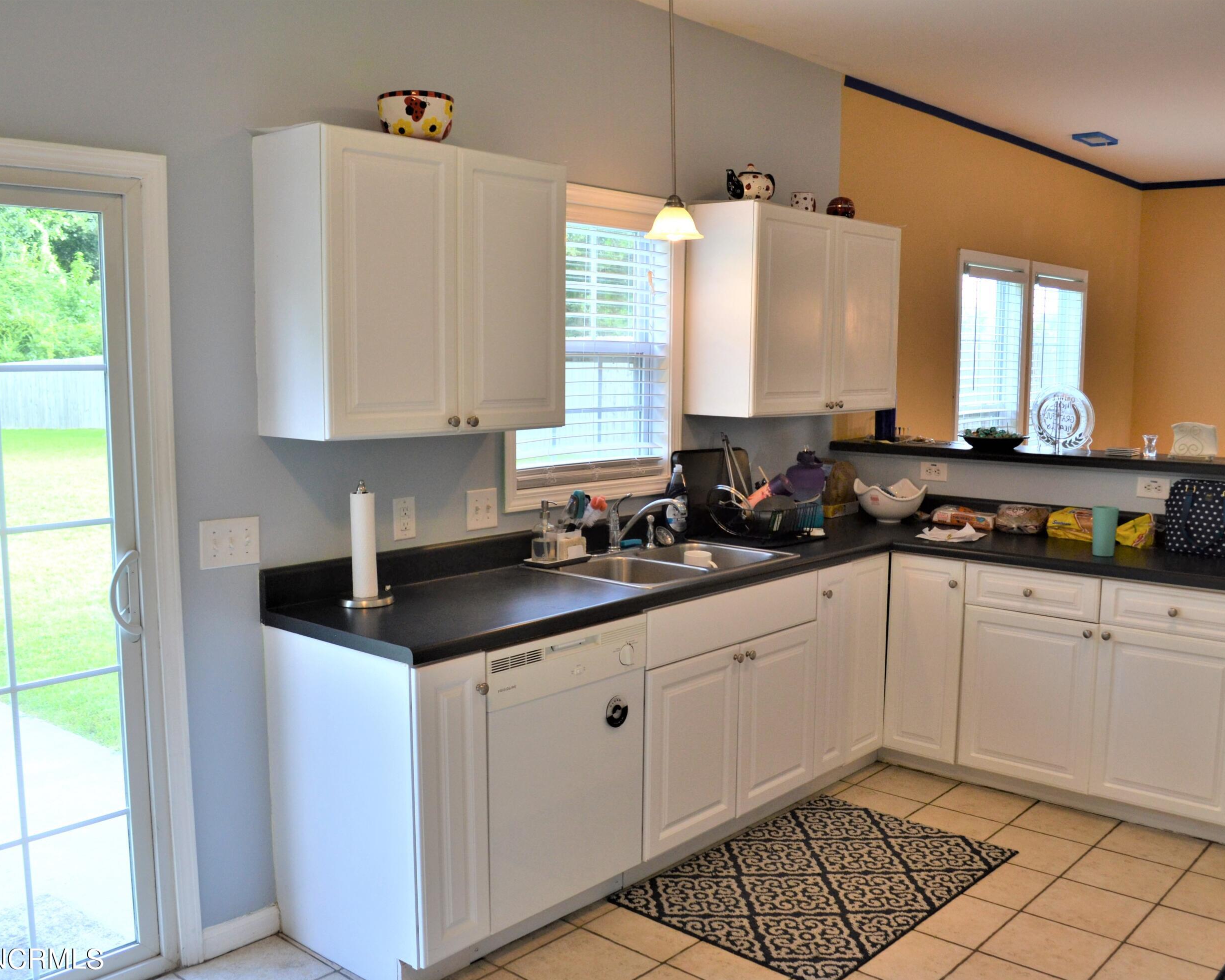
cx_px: 643
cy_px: 497
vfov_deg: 47.1
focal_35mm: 31
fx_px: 1124
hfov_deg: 57.1
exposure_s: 1/80
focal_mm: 18
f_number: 4.5
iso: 400
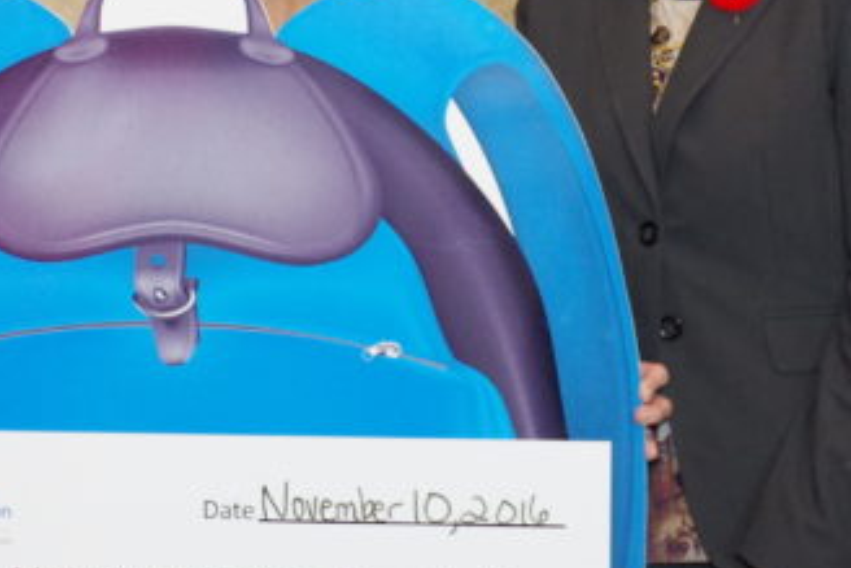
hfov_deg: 15.6
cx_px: 477
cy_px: 165
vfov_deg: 10.5
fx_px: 3098
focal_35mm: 131
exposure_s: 1/30
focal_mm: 28
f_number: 4
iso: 800
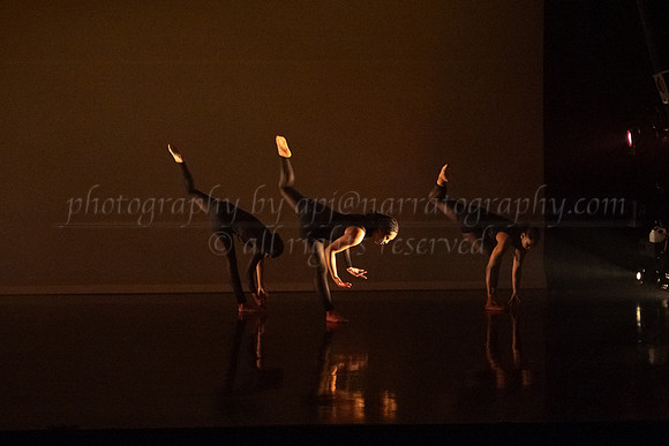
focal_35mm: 101
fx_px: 1876
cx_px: 323
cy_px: 235
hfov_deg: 20.2
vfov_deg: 13.6
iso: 4000
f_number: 3.2
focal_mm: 70
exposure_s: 1/320
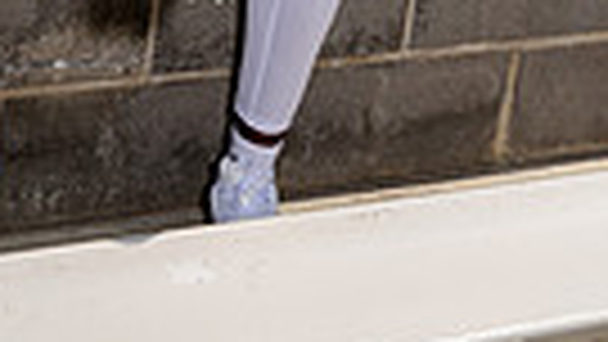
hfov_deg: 19.0
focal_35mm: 112
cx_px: 446
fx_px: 1806
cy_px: -540
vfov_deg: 9.4
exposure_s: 1/250
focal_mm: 32
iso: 100
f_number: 7.1
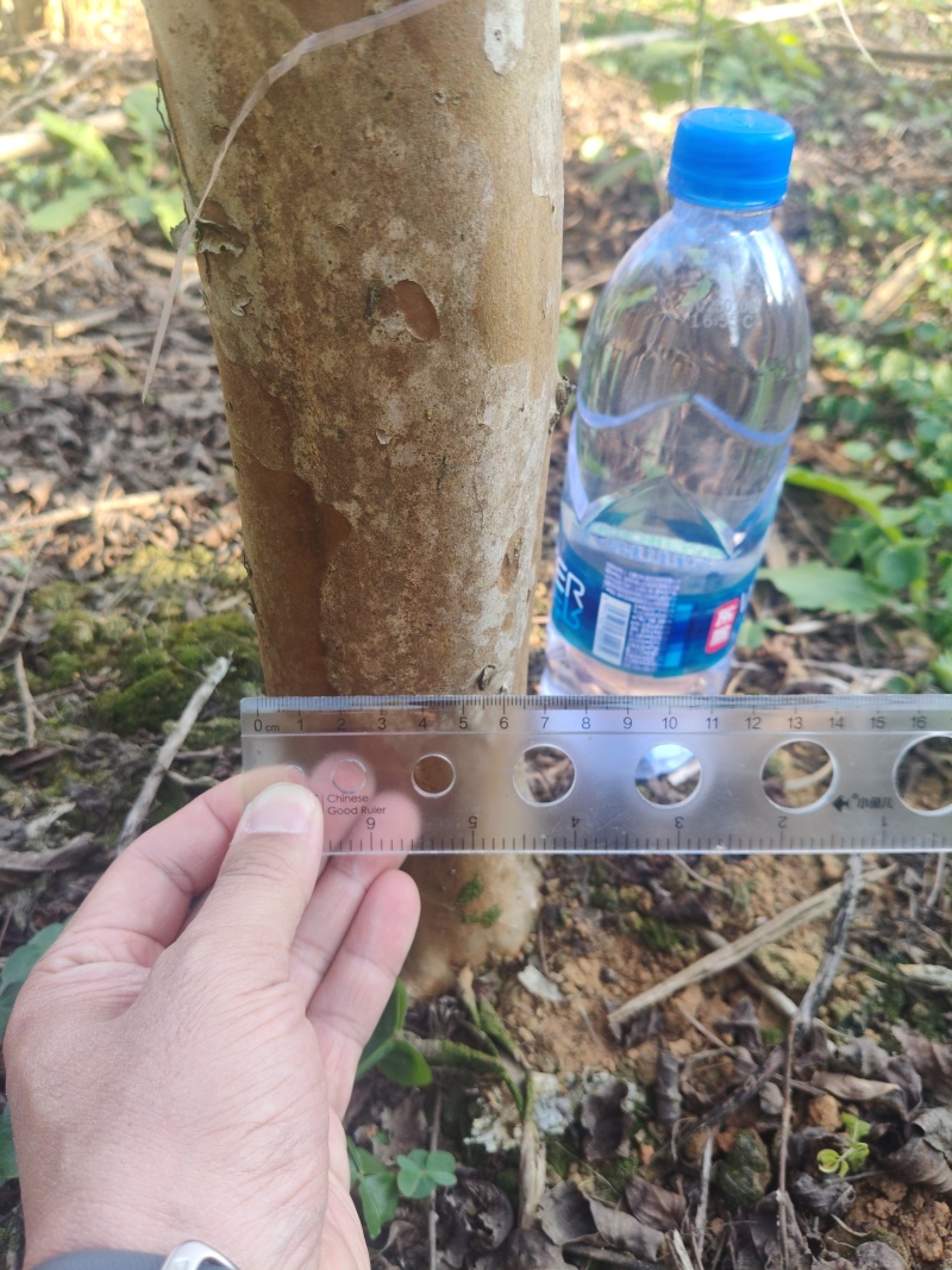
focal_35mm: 26
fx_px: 954
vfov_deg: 67.3
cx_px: 476
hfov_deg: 53.1
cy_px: 635
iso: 100
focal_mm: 4.84
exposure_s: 1/102
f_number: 1.88
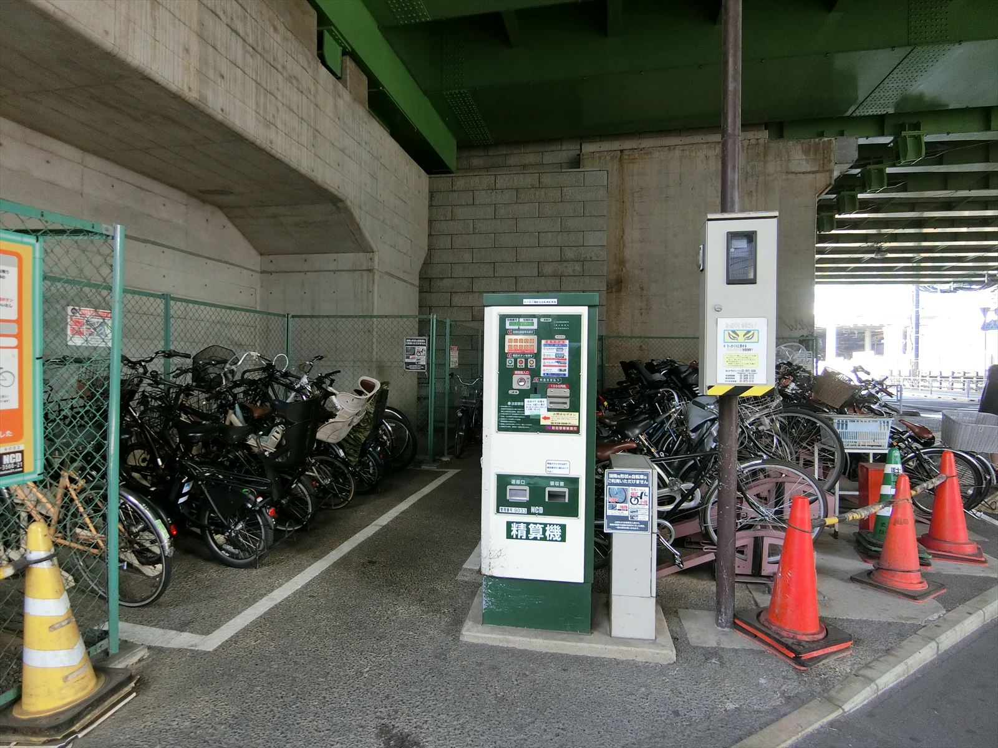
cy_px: 374
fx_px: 548
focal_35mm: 19
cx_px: 499
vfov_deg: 68.7
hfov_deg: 84.7
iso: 320
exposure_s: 1/125
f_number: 2.7
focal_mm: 4.06
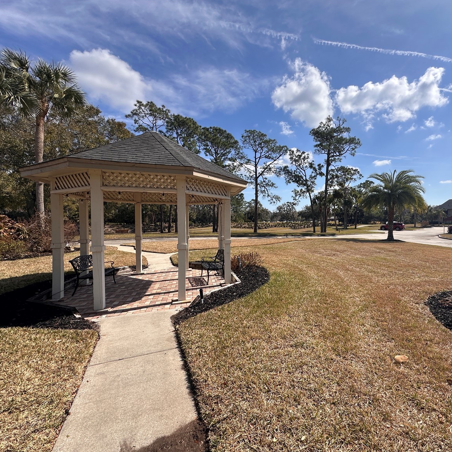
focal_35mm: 17
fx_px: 251
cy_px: 229
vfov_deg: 84.0
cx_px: 282
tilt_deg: -0.4
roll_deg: +0.5
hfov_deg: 82.4
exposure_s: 1/2506
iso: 50
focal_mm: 2.22
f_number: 2.2
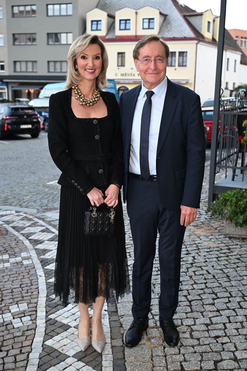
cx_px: 124
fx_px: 432
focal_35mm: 42
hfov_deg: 31.9
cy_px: 186
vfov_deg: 46.4
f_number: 4.5
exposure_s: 1/250
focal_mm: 42
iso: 1250
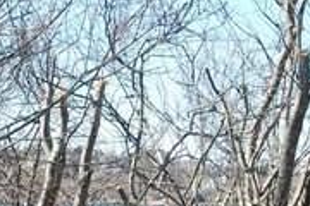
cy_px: 290
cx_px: -9
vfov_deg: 6.8
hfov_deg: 10.2
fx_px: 1722
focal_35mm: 200
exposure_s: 1/250
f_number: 8
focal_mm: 30
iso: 200
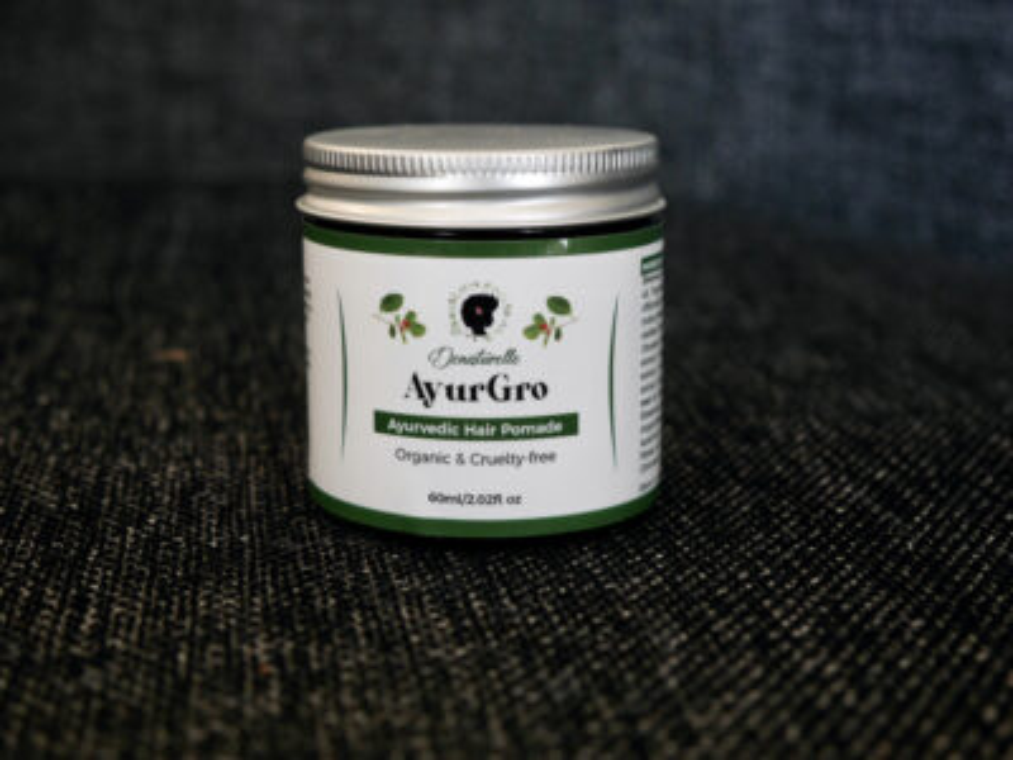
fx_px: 1814
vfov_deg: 23.7
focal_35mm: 62
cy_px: 380
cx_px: 506
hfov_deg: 31.2
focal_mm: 31
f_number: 5.4
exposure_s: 1/60
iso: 1000
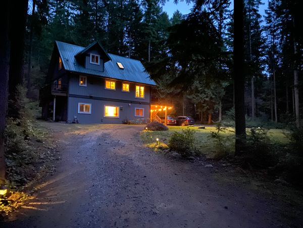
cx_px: 152
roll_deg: -1.1
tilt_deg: +3.2
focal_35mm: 26
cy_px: 114
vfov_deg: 53.1
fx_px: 228
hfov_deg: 67.3
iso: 3200
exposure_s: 1/4
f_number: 1.8
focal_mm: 4.25
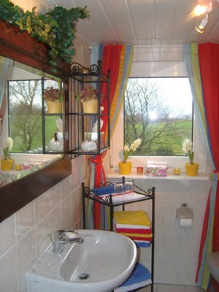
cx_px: 110
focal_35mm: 34
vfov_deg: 54.0
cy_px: 146
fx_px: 287
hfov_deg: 41.8
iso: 100
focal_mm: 7.3
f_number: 2.8
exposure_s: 1/40
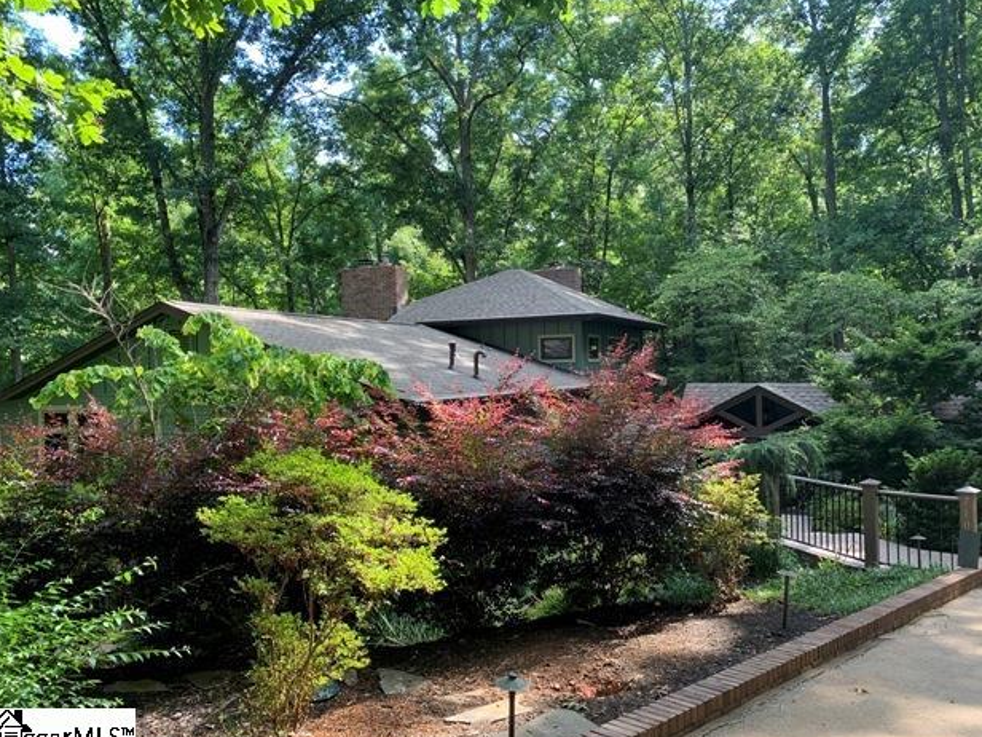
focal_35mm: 27
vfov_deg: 51.4
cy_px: 373
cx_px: 499
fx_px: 766
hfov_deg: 65.3
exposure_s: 1/122
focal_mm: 4.25
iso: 32
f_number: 1.8
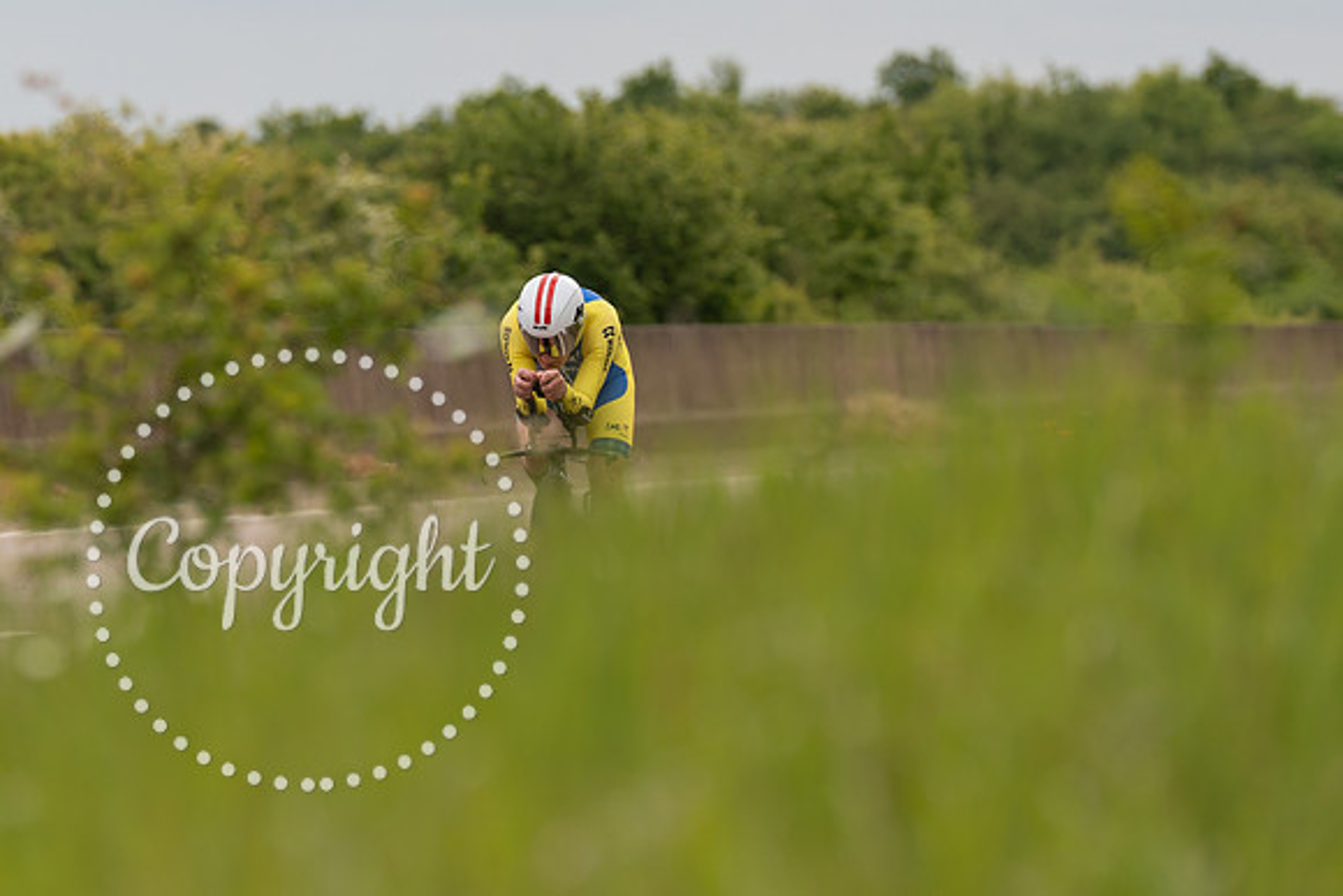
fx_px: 13082
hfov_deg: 5.9
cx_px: 628
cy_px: 344
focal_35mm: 351
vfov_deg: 3.9
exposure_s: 1/1000
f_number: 4
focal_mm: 200
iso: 160
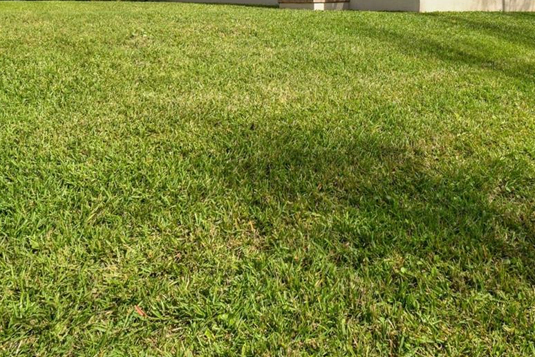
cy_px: 6
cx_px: 359
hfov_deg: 58.8
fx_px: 461
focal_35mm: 31
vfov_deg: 38.0
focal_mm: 10
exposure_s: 1/125
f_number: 7.1
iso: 100
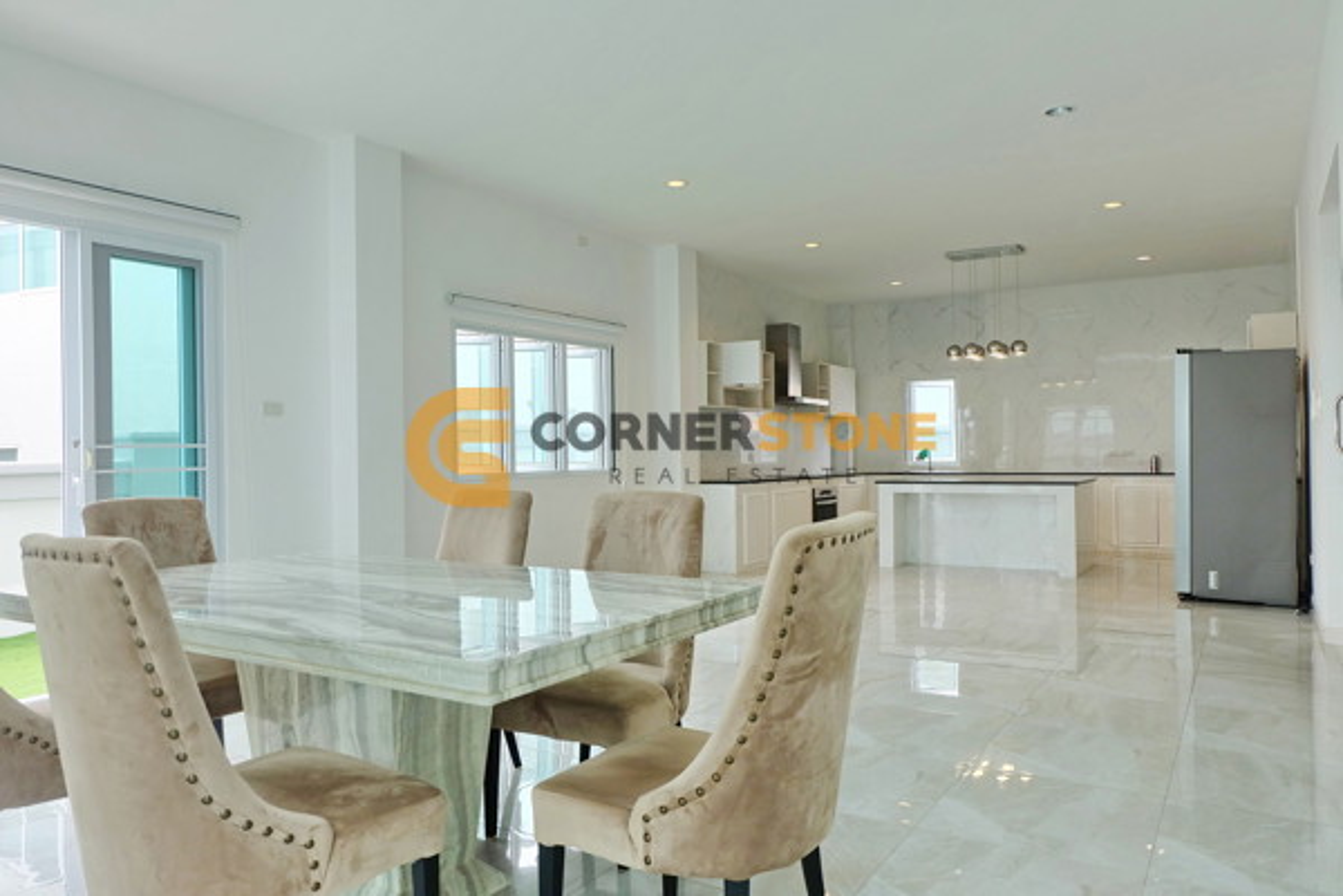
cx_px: 672
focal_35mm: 24
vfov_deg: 53.1
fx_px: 895
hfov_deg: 73.7
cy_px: 448
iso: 400
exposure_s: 1/140
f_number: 4.5
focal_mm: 16
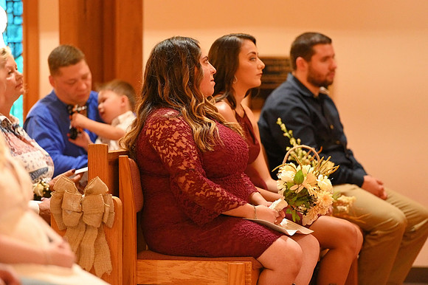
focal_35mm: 200
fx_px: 2376
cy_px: 142
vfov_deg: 6.9
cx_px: 214
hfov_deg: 10.3
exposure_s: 1/200
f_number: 2.8
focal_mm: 200
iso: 9000
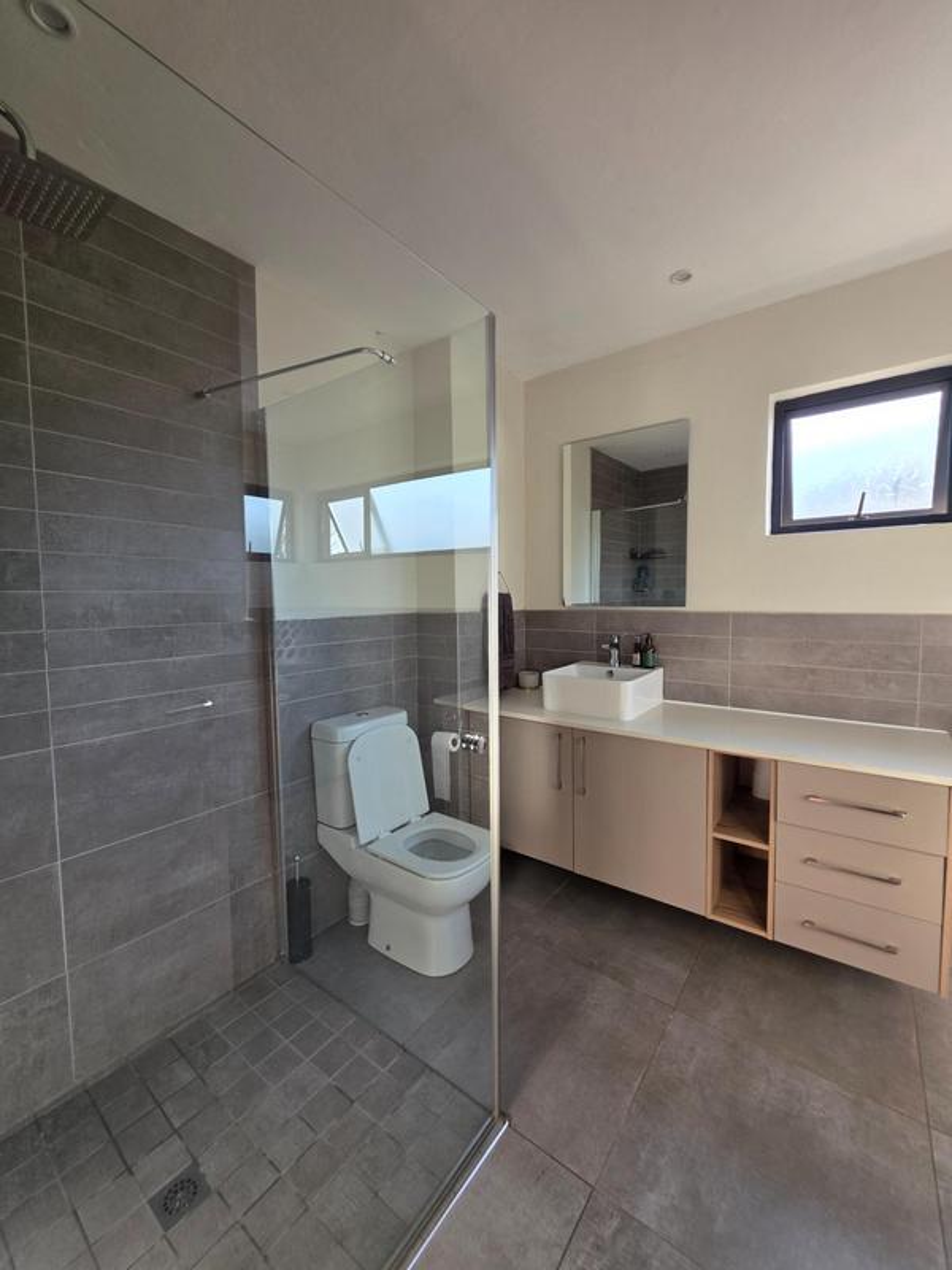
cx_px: 476
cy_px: 635
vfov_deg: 106.2
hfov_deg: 89.9
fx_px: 477
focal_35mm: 13
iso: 32
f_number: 1.9
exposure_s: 1/100
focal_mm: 2.2
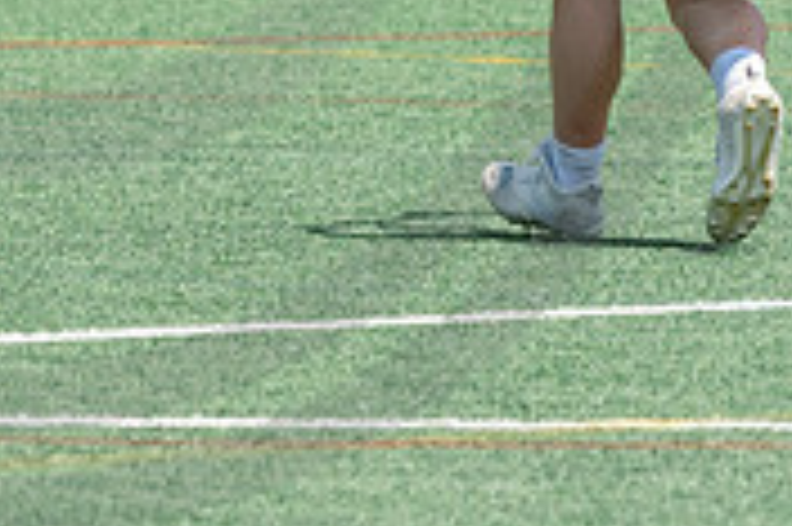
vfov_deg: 1.3
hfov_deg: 1.9
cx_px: 713
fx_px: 23518
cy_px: -259
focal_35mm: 1070
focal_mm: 200
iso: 400
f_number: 5
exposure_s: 1/1600
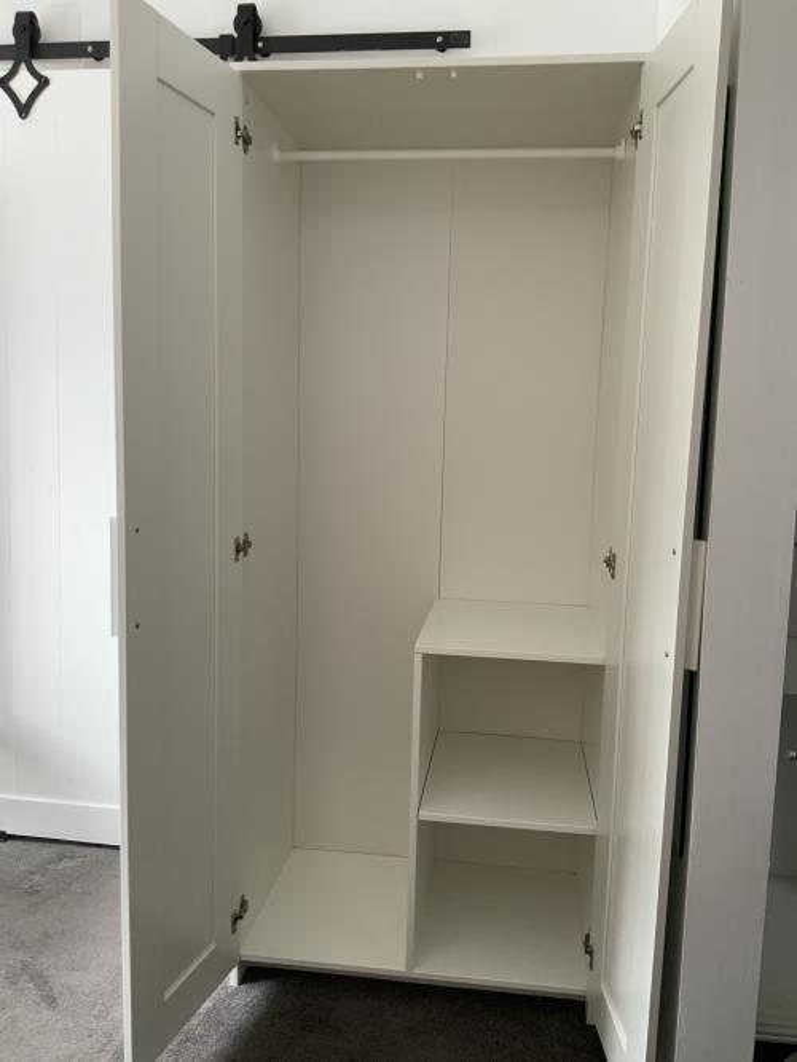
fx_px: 890
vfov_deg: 61.6
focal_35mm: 29
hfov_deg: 48.3
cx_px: 398
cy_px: 531
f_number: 1.8
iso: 64
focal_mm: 3
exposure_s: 1/60
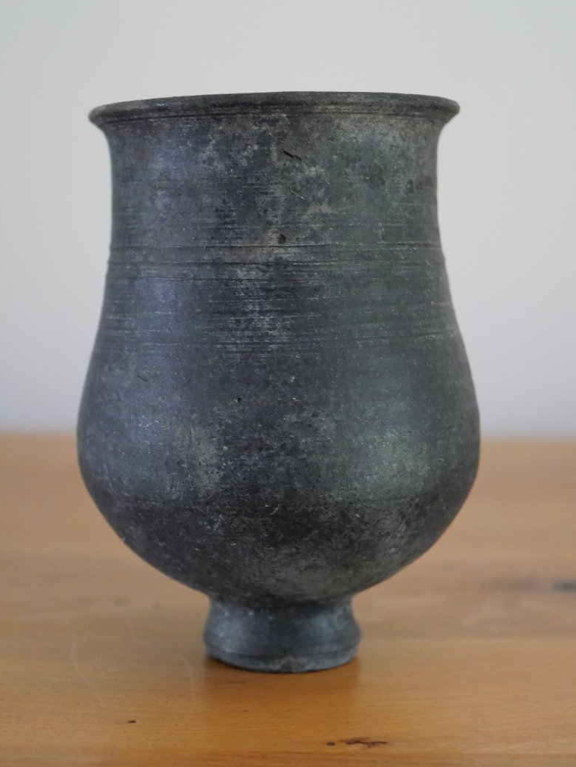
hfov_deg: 21.3
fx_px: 1530
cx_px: 280
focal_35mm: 69
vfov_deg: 28.2
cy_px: 401
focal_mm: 30
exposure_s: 1/30
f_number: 2.8
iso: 3200
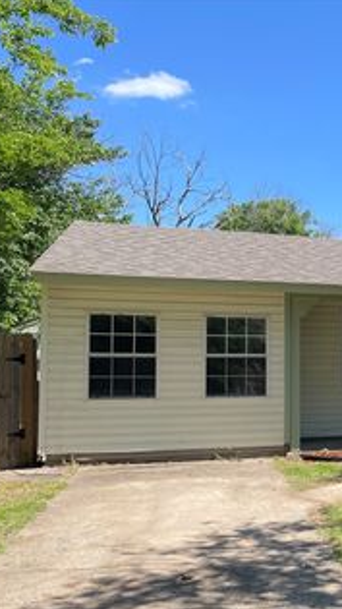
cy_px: 359
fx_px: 726
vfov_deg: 45.3
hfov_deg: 23.2
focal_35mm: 45
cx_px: 458
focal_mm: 4.2
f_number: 1.6
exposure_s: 1/1770
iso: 32
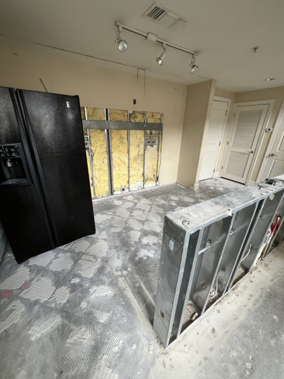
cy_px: 190
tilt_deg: -25.6
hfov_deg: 89.9
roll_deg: -1.8
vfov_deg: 106.2
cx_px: 142
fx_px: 142
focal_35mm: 13
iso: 125
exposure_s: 1/99
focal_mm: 1.57
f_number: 1.8
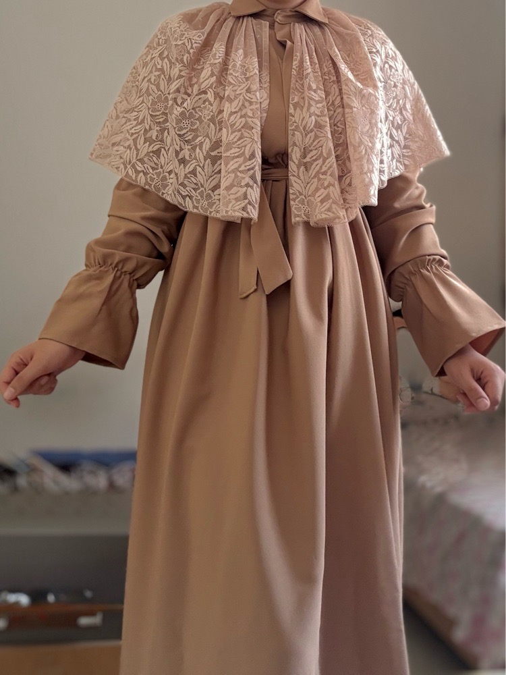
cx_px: 253
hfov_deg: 46.8
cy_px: 338
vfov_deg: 60.0
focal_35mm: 30
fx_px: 585
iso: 125
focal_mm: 2.69
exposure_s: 1/60
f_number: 1.9
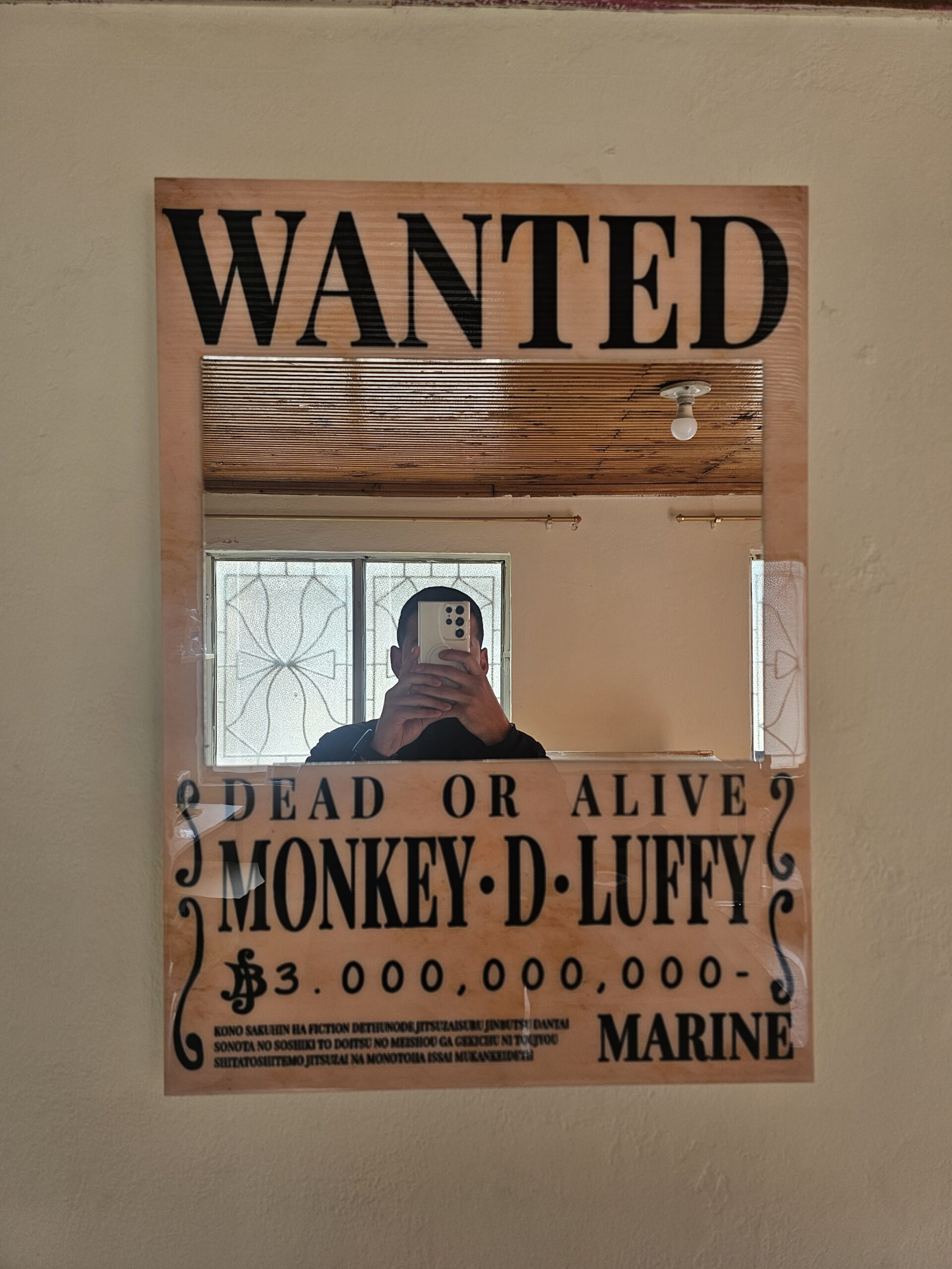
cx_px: 476
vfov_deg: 73.9
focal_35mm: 23
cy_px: 634
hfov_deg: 58.9
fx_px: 843
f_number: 1.7
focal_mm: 6.3
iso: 80
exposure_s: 1/120
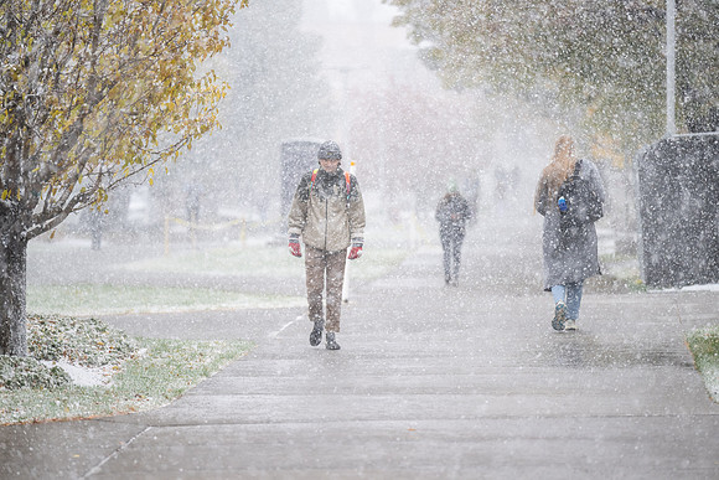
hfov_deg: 10.3
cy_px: 240
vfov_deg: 6.9
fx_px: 3995
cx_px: 360
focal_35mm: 200
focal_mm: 200
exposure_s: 1/800
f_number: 2.8
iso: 800
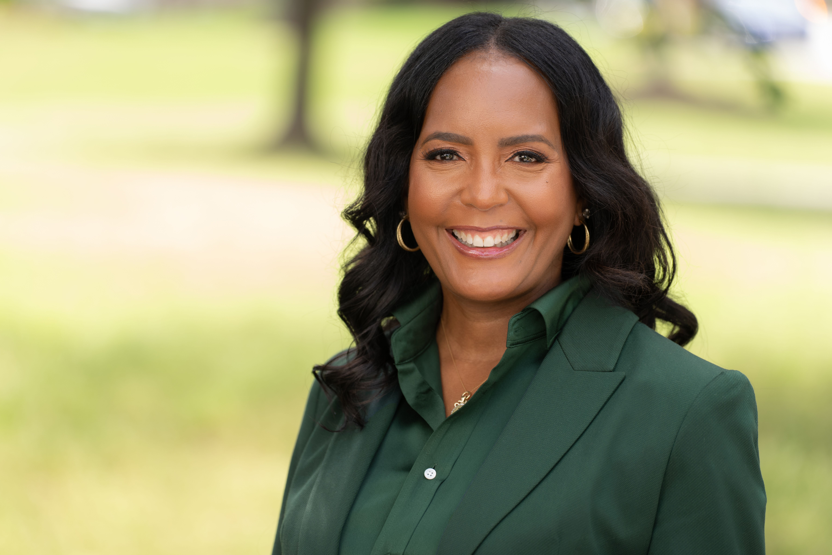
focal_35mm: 181
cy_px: 297
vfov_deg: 7.6
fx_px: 4183
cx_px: 380
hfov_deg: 11.4
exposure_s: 1/200
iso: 64
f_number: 2.8
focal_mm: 150
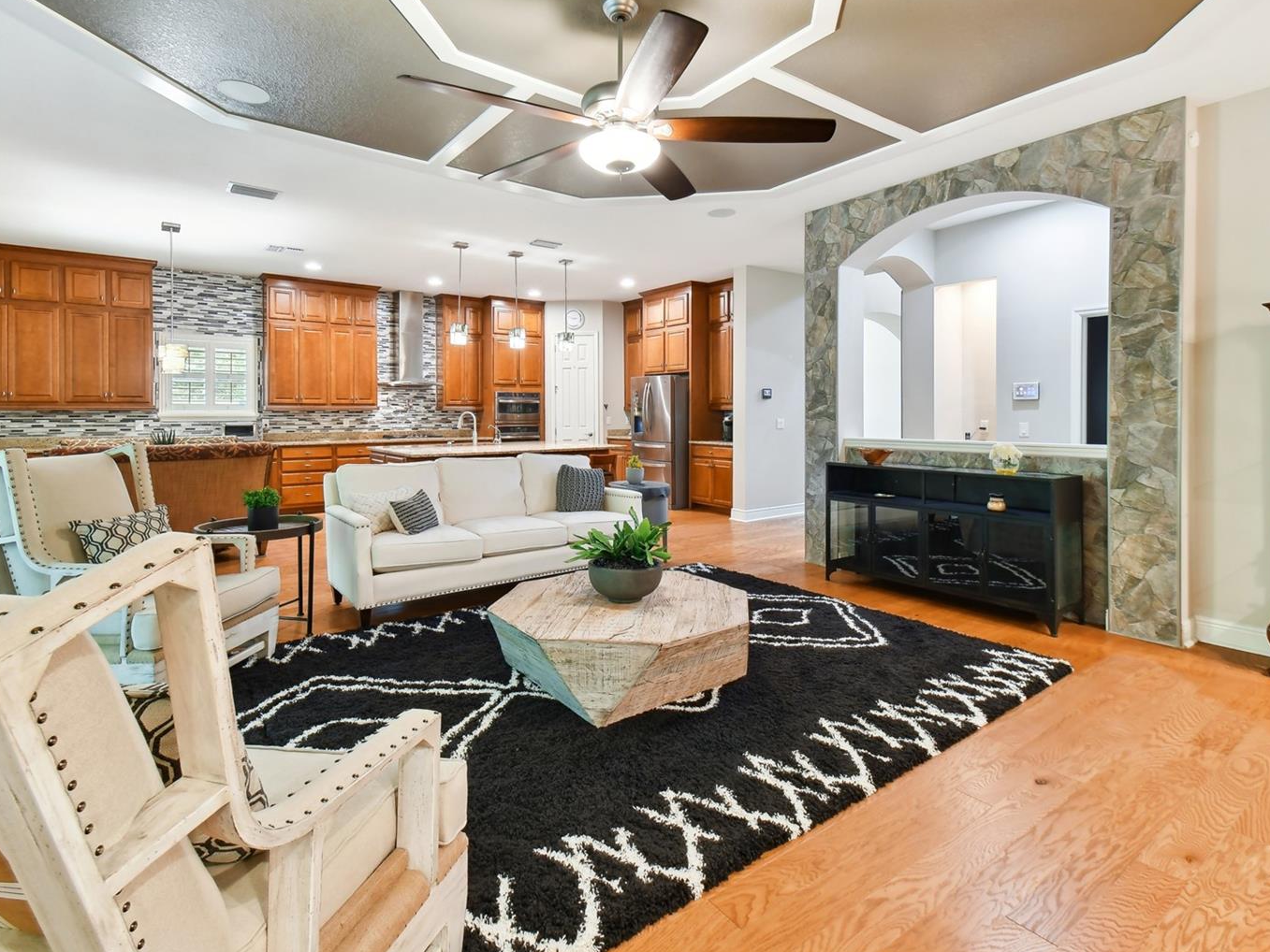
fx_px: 624
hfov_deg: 91.0
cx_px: 652
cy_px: 456
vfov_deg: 74.7
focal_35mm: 17
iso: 100
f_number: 7.1
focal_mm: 10
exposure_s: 1/1.25
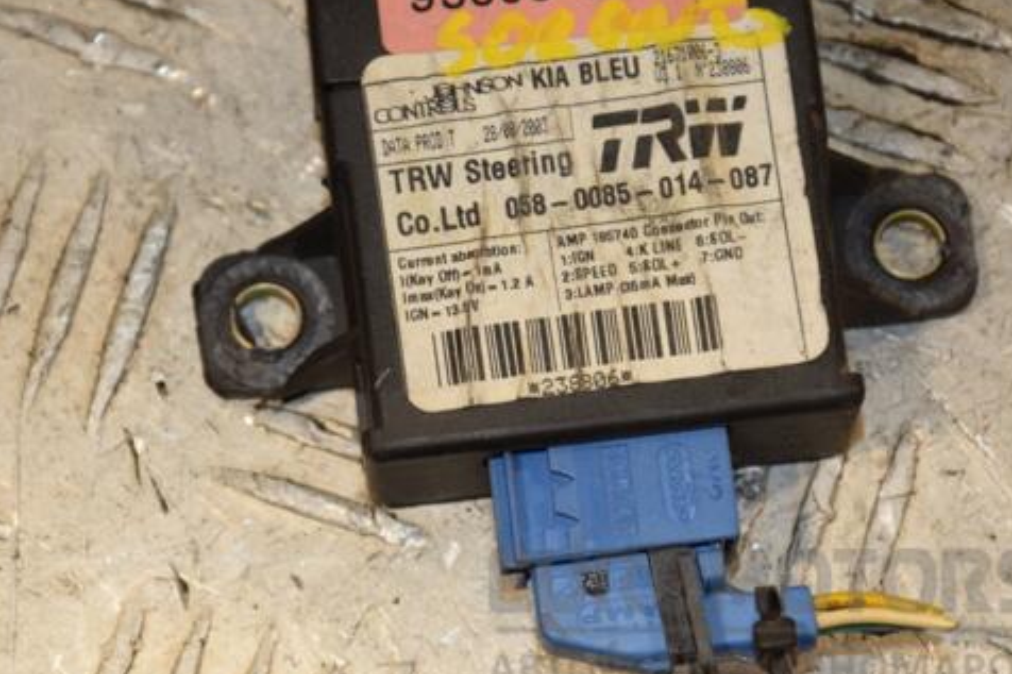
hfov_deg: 10.4
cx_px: 449
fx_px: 5581
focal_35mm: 199
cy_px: 298
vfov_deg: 6.9
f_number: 8
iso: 800
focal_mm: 105
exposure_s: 1/200
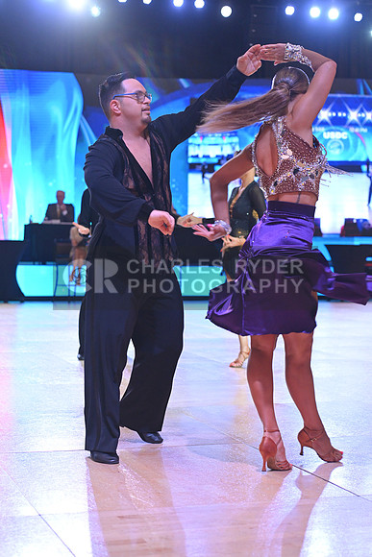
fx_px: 1084
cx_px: 186
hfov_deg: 19.5
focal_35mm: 70
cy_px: 278
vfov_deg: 28.8
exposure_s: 1/250
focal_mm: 70
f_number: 4
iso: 2000
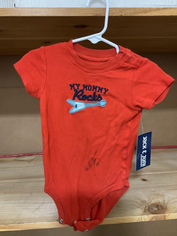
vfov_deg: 61.7
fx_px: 198
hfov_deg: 48.2
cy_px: 118
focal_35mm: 29
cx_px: 88
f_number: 1.8
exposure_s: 1/40
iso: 200
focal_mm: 3
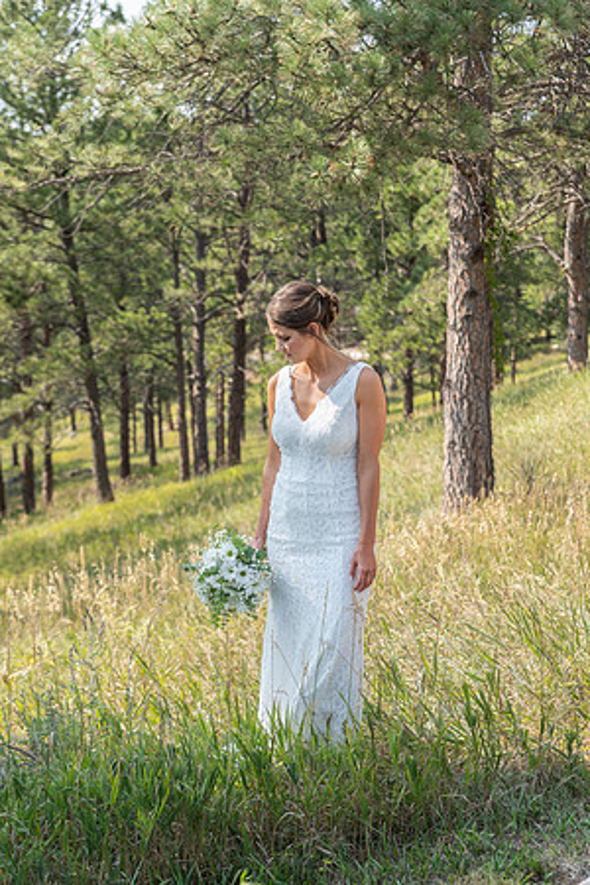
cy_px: 442
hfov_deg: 20.9
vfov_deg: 31.0
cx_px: 295
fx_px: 1598
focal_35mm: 65
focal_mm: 65
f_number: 4.5
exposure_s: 1/160
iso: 80
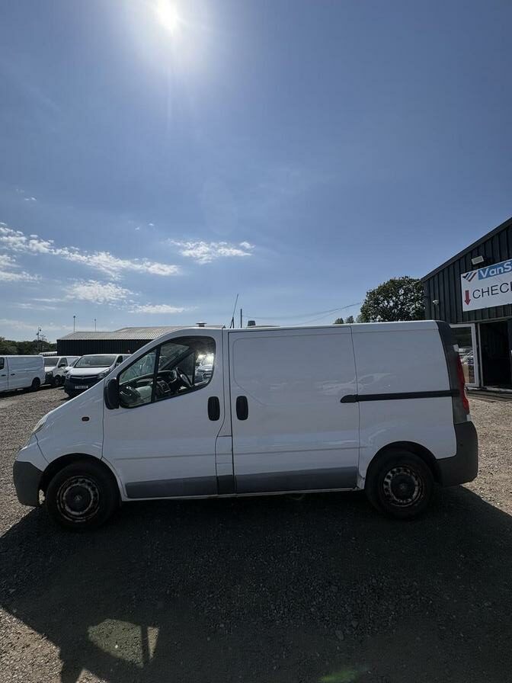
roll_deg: +1.2
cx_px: 256
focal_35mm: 14
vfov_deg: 102.1
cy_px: 342
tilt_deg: +6.0
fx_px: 276
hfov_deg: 85.7
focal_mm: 2.22
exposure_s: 1/4630
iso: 50
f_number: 2.2
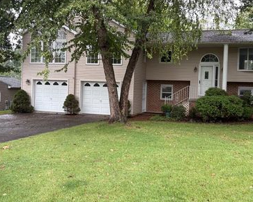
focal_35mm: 35
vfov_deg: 42.2
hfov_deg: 51.3
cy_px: 92
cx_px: 149
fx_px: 262
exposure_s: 1/407
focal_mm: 5.96
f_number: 1.6
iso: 64
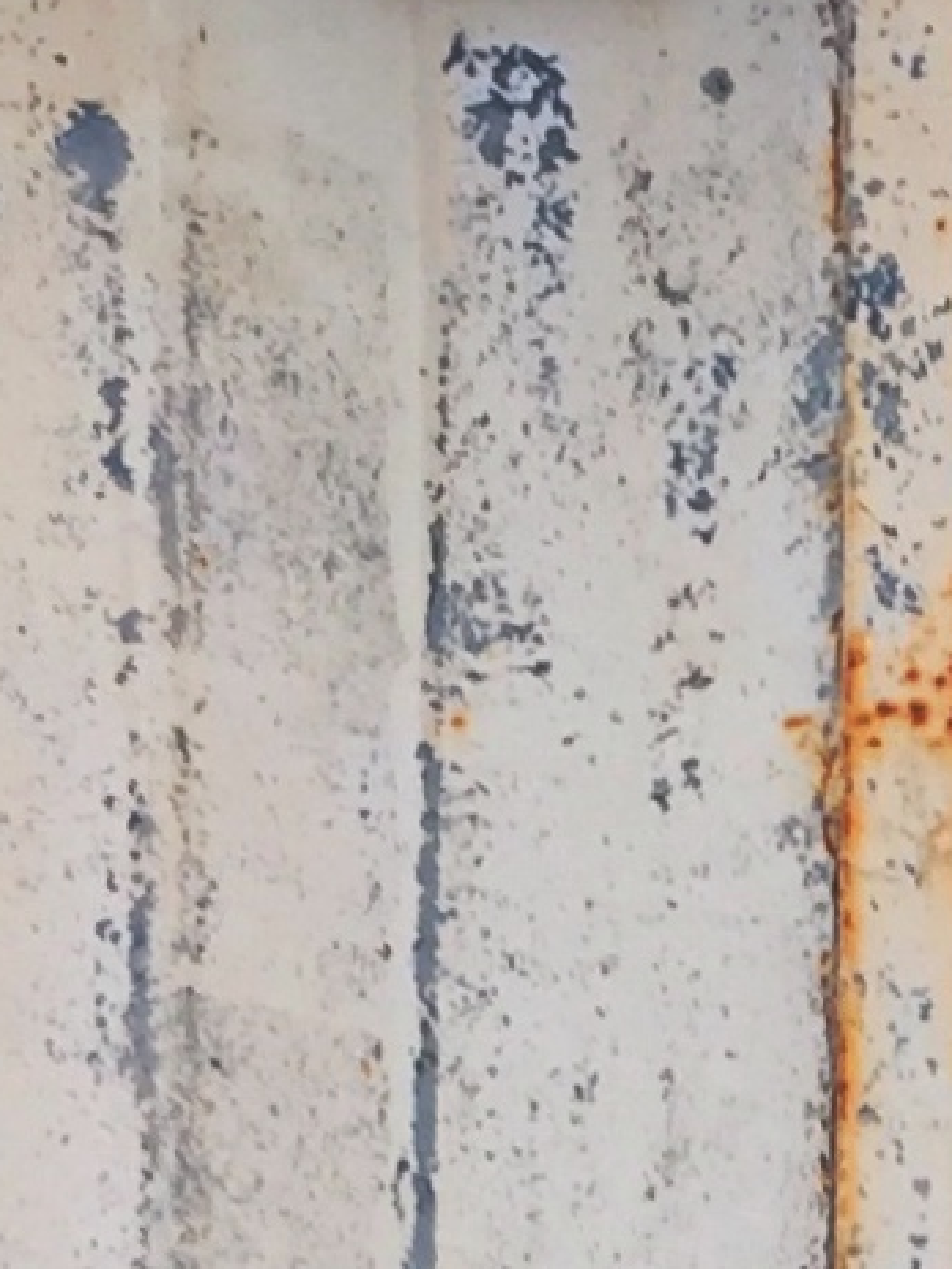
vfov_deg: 8.9
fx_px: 7480
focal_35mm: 204
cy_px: 2850
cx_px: 1272
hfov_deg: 7.2
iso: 32
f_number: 2.2
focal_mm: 4.15
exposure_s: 1/139
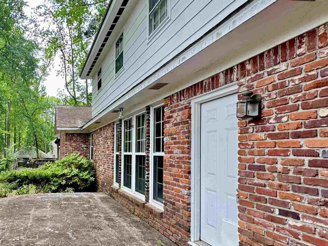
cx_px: 56
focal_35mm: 25
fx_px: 237
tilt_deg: +0.9
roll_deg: -1.2
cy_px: 148
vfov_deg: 54.5
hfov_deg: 62.3
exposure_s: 1/99
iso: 64
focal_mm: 2.22
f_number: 2.2
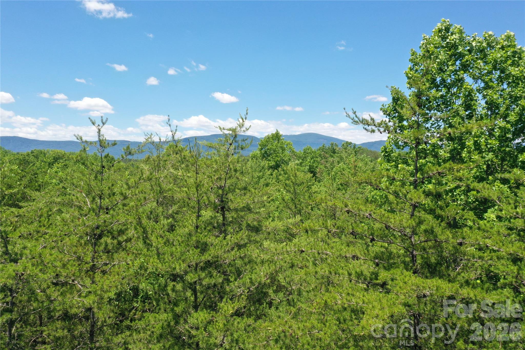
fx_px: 408
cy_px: 175
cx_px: 262
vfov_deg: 46.4
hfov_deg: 65.5
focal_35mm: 28
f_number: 11
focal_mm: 10.26
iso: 100
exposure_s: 1/80
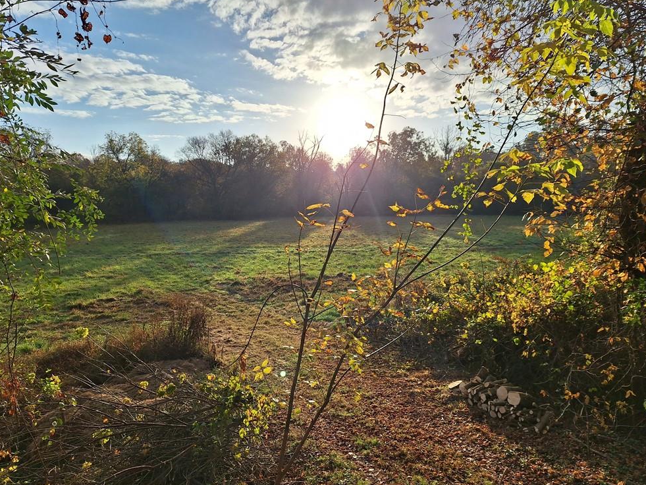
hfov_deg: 71.6
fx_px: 448
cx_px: 312
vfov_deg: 56.8
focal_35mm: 24
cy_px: 246
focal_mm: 5.54
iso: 40
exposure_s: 1/3831
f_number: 1.8
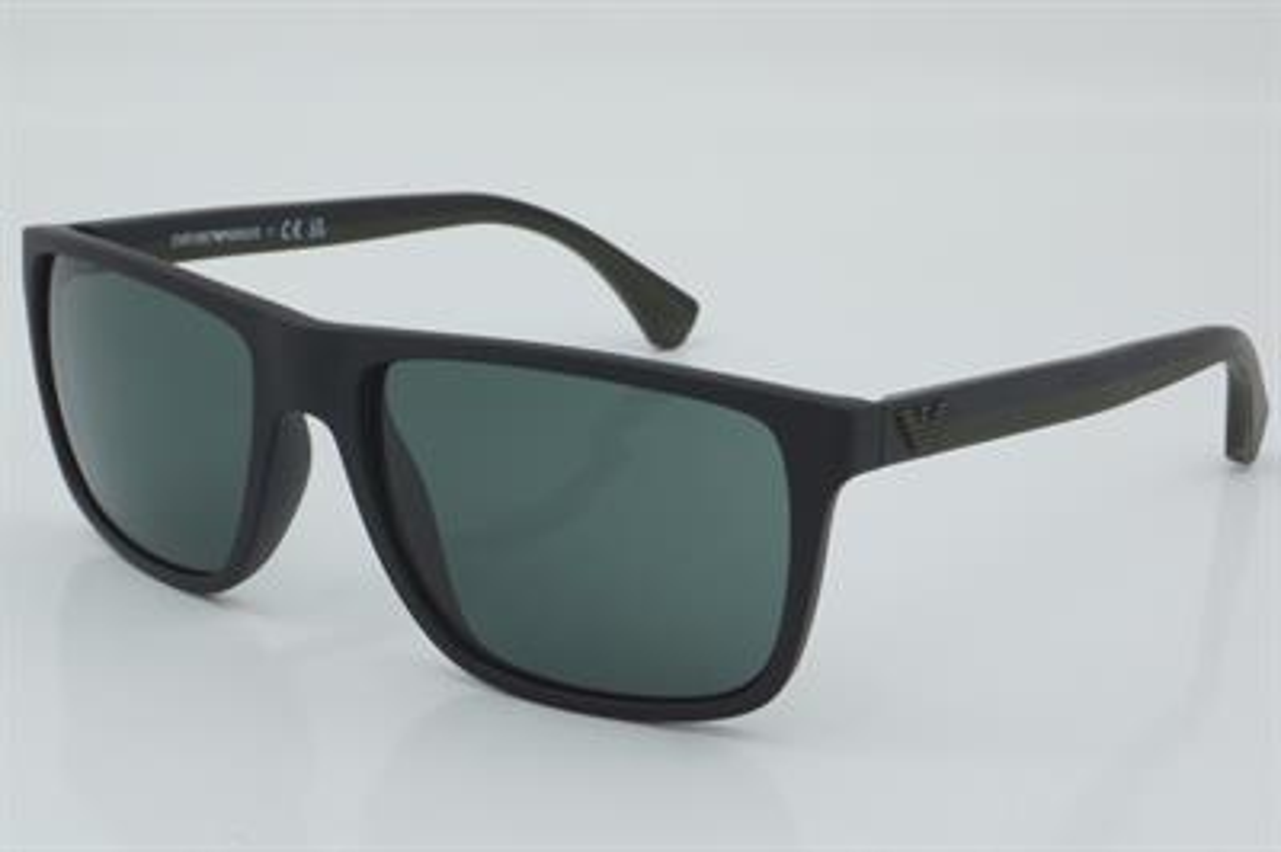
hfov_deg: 27.0
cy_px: 426
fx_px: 2666
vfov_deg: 18.2
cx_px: 640
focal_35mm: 75
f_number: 32
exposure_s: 1/3
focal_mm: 50
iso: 100
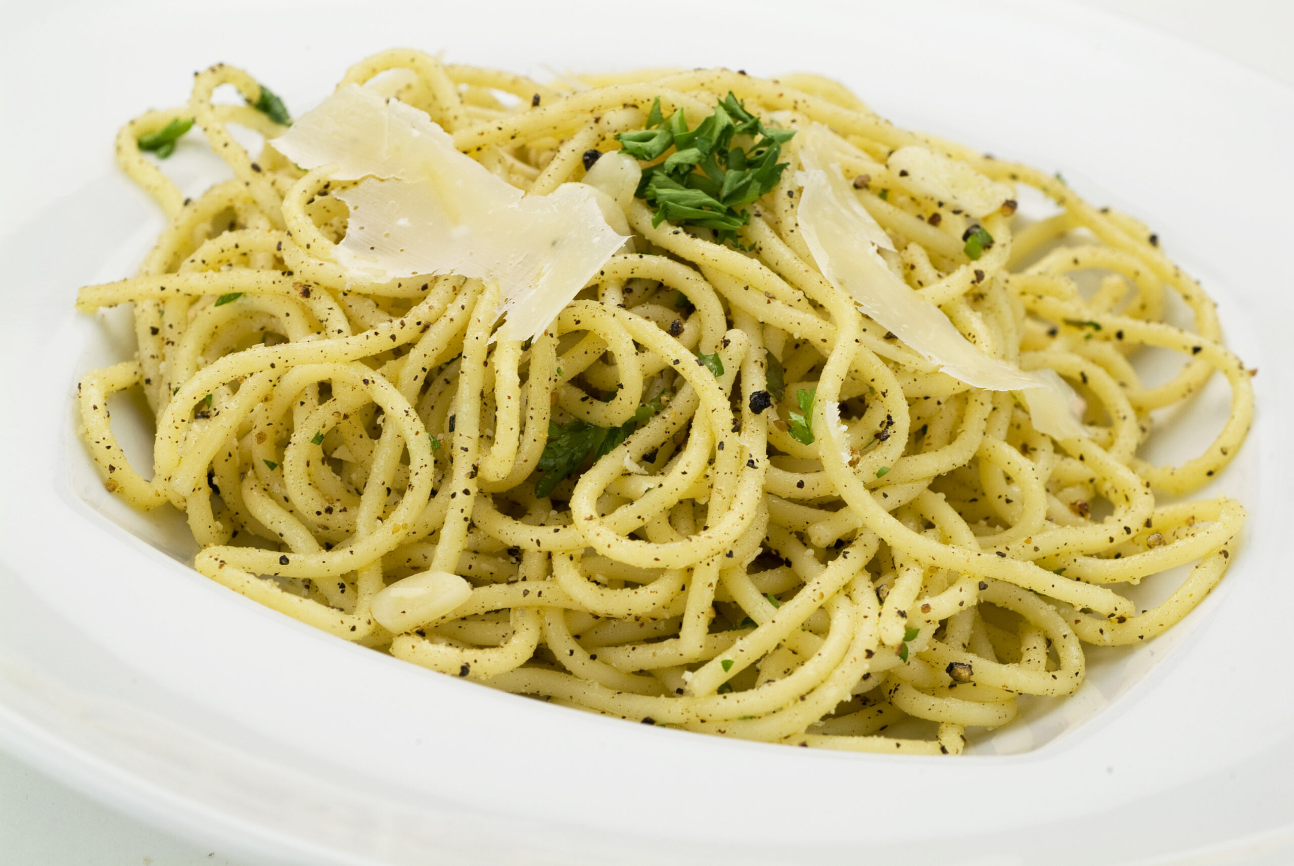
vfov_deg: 15.2
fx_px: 3238
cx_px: 647
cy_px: 433
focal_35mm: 90
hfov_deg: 22.6
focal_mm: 60
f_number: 9.5
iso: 200
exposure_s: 1/60
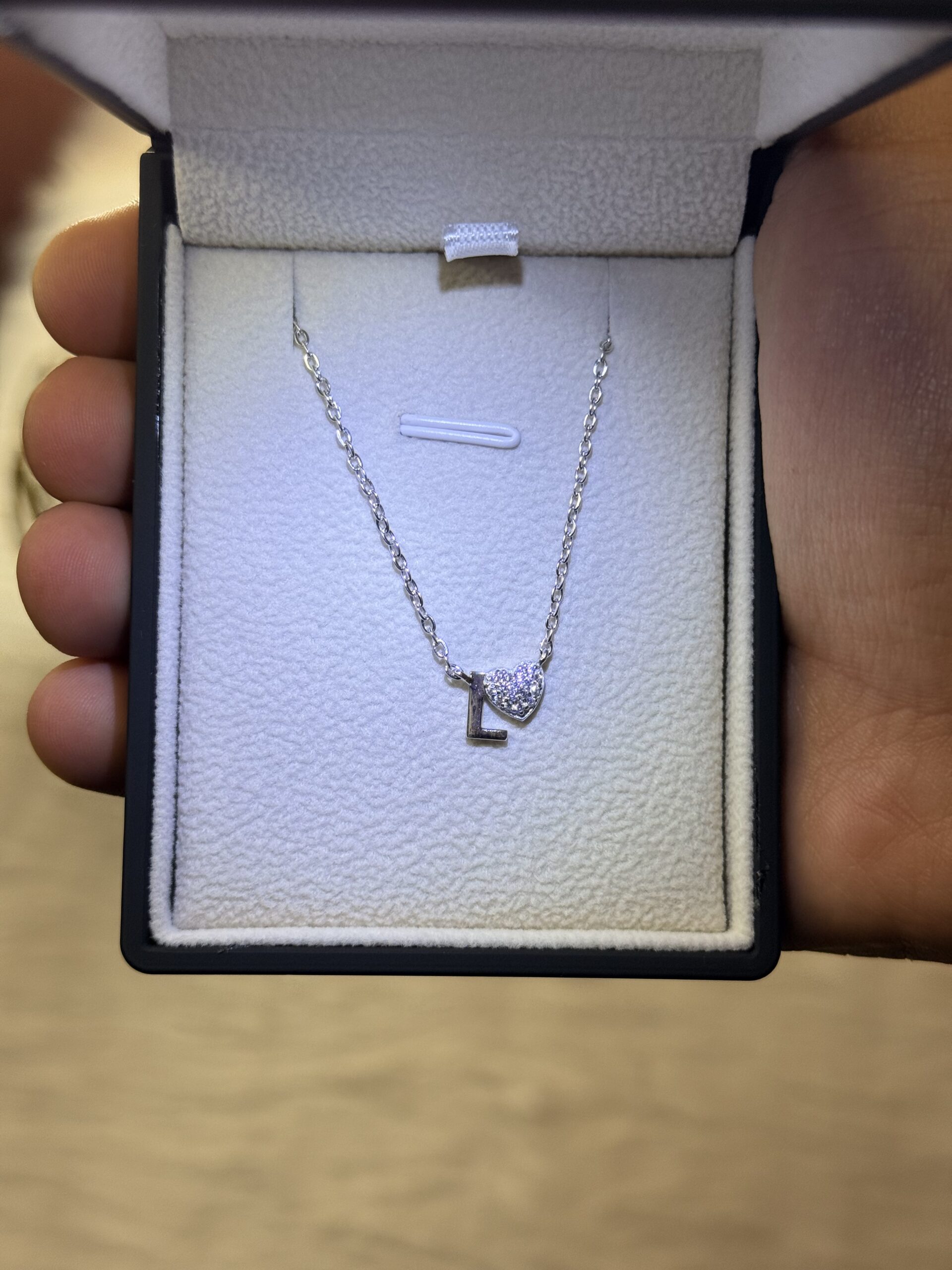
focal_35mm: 48
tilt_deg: -48.5
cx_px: 476
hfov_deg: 30.3
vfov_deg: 39.7
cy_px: 635
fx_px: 1760
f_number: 1.78
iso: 50
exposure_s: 1/100
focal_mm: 6.76
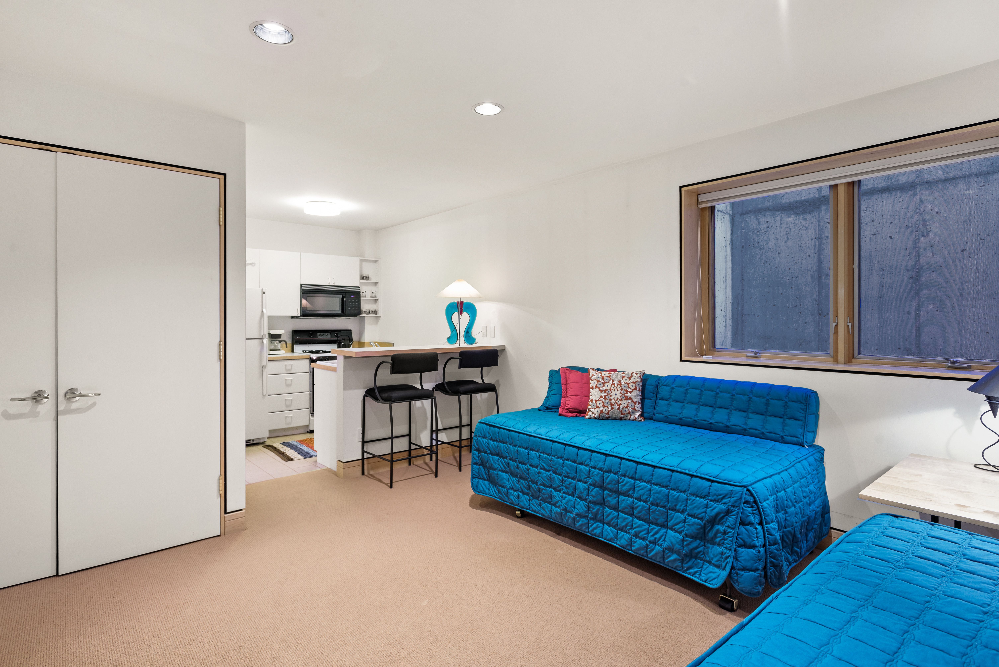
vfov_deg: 64.6
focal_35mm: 19
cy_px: 334
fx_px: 527
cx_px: 500
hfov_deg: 86.9
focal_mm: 19
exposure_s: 1
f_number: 7.1
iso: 500
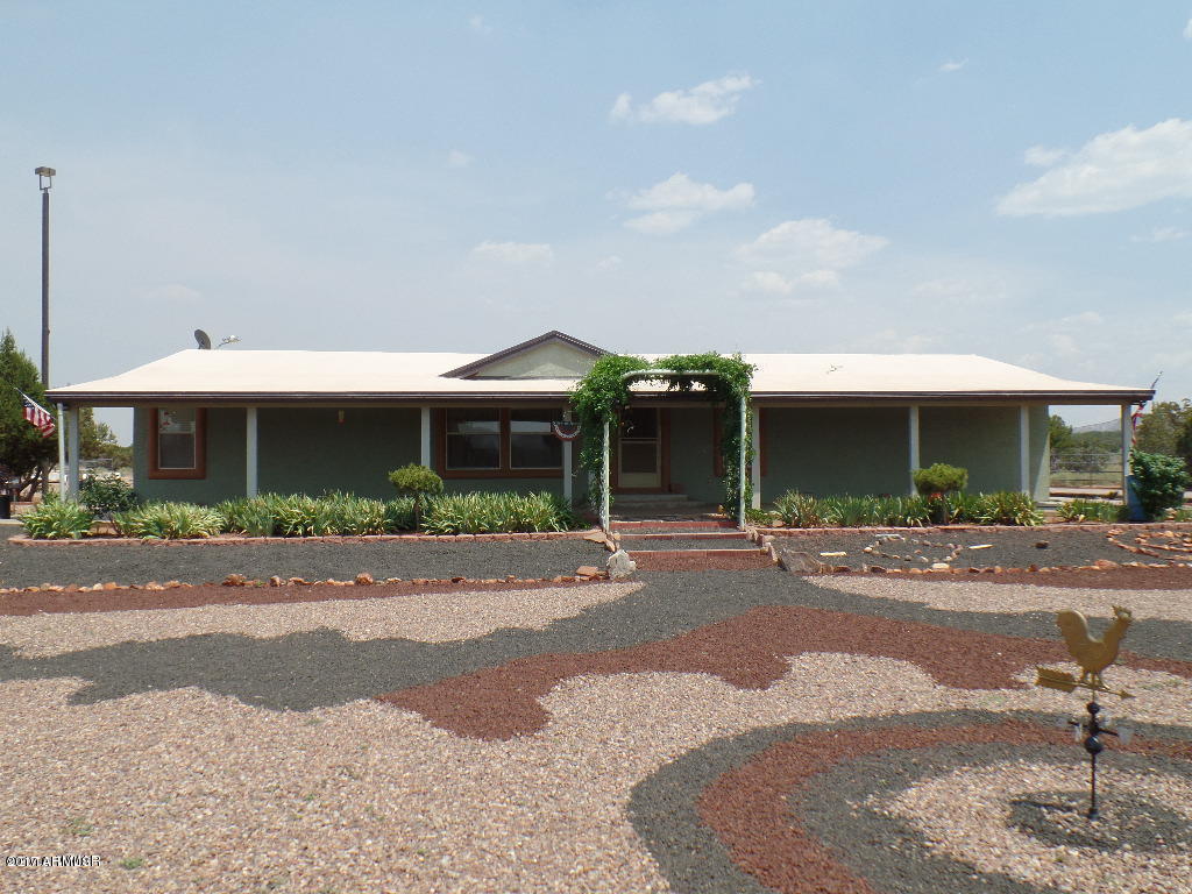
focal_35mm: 28
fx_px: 964
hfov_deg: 63.4
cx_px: 596
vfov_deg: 49.7
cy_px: 447
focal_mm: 5
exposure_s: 1/1000
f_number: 3.7
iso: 80
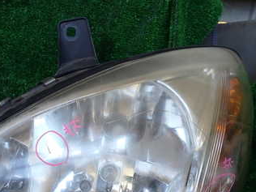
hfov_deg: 33.0
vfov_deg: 25.1
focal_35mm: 57
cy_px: 162
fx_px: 422
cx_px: 58
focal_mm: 5.4
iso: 100
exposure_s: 1/80
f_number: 3.2
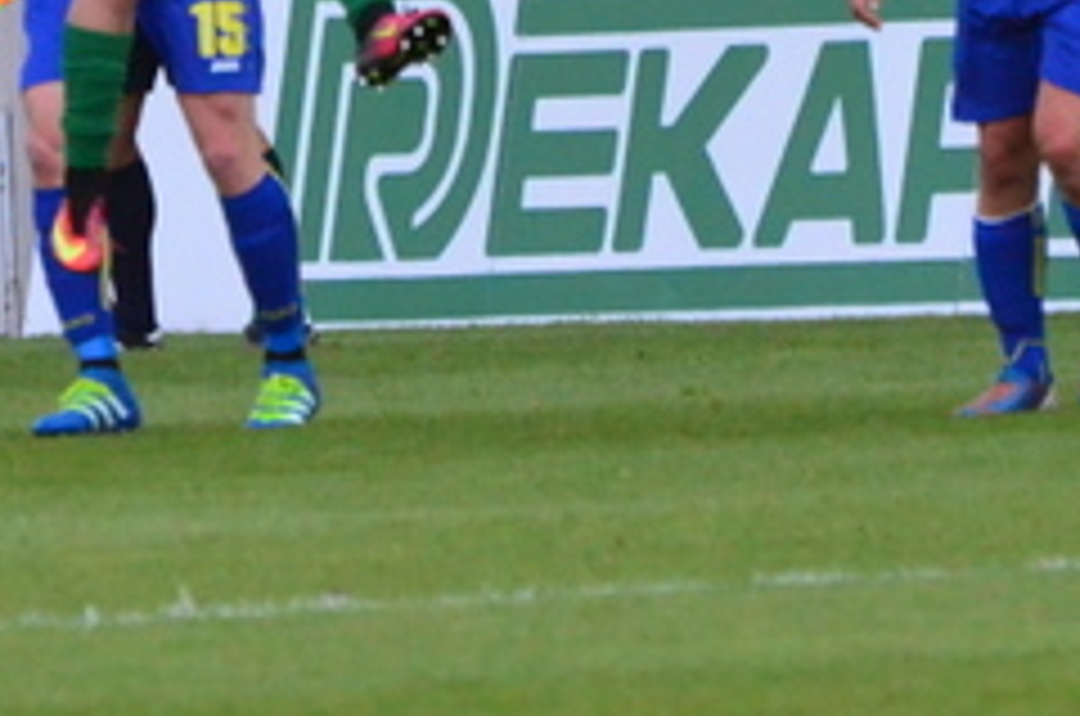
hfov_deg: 1.2
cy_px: -221
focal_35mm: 1687
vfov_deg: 0.8
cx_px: 369
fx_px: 50509
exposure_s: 1/1600
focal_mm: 300
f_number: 7.1
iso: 3200
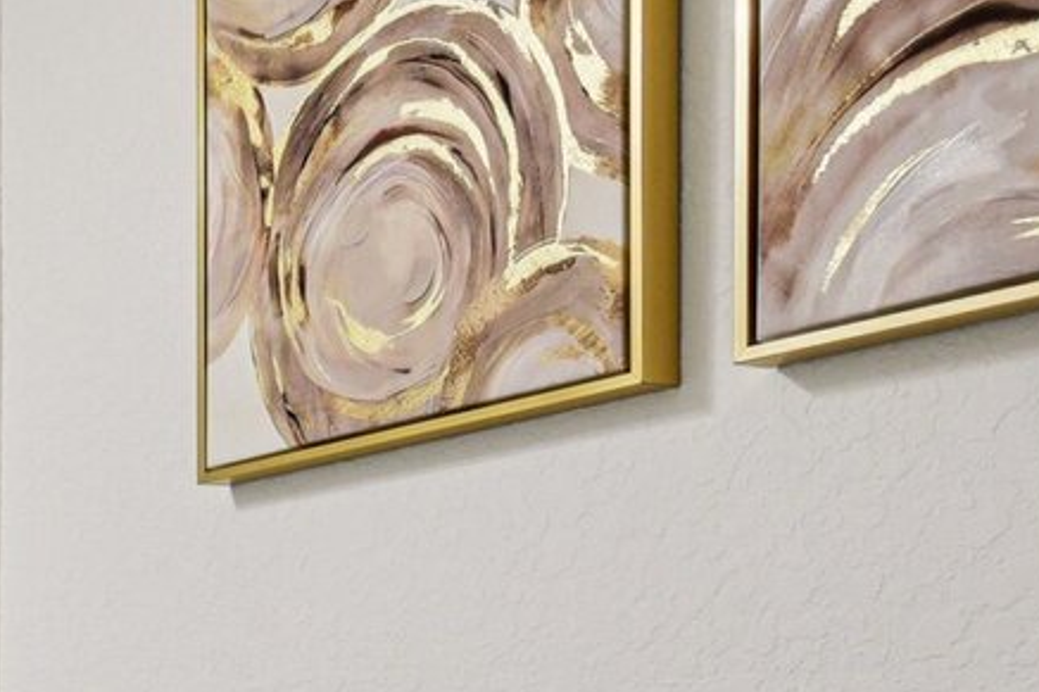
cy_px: 785
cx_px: -502
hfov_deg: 24.9
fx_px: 1817
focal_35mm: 63
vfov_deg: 20.4
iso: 640
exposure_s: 1/15
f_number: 8
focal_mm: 17
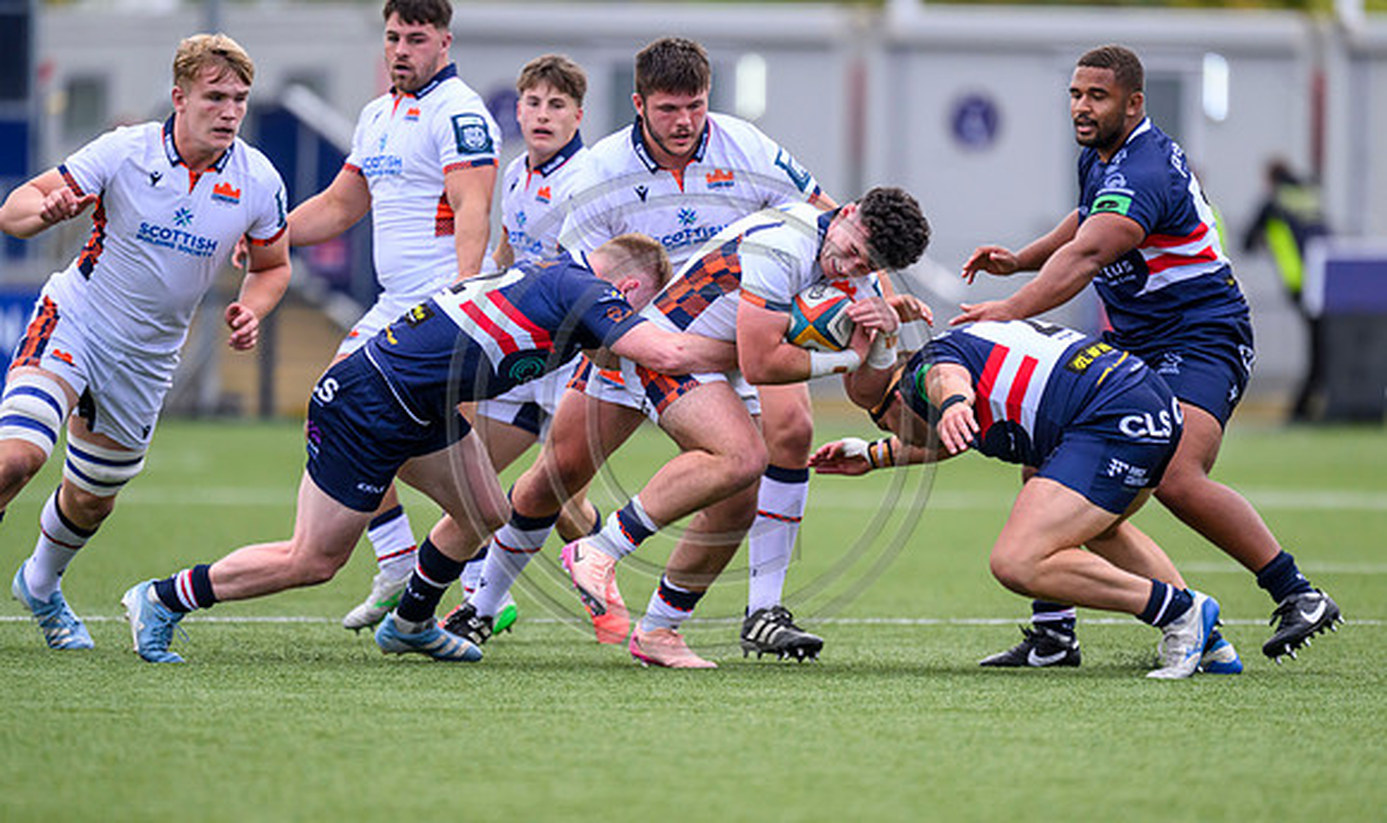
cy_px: 471
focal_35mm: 638
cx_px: 661
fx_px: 23764
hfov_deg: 3.3
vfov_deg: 2.0
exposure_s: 1/1600
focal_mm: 560
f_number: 4
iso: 2000
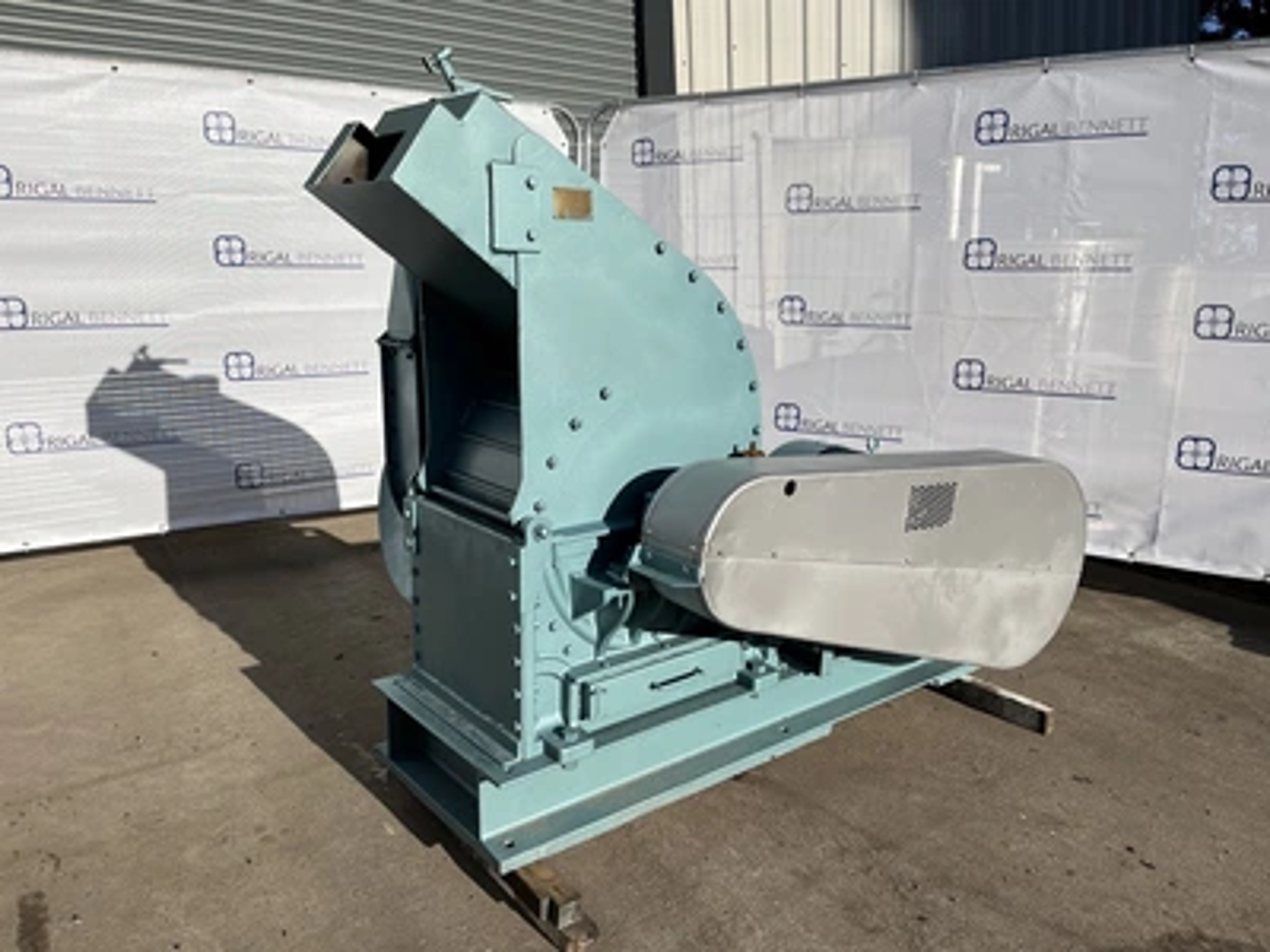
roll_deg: +2.0
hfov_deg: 67.3
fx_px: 954
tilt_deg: -10.3
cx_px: 635
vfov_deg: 53.1
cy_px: 476
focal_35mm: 26
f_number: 1.6
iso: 50
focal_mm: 5.1
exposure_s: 1/5076
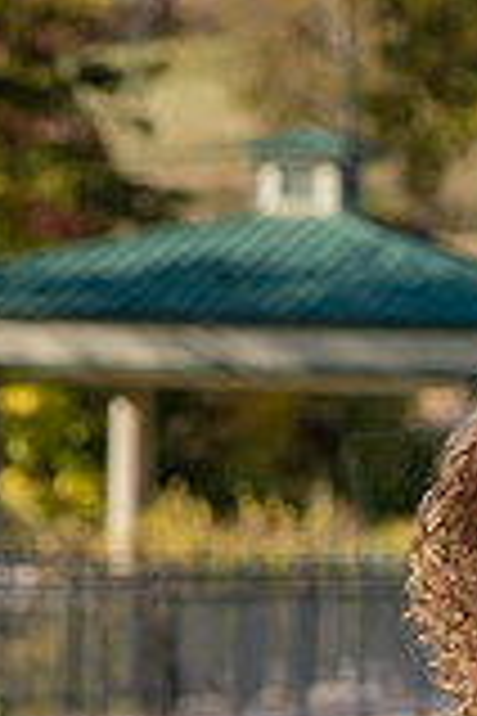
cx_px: 572
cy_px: 937
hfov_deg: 4.0
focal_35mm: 339
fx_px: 6737
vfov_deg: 6.0
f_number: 6.3
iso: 640
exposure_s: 1/800
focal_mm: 120
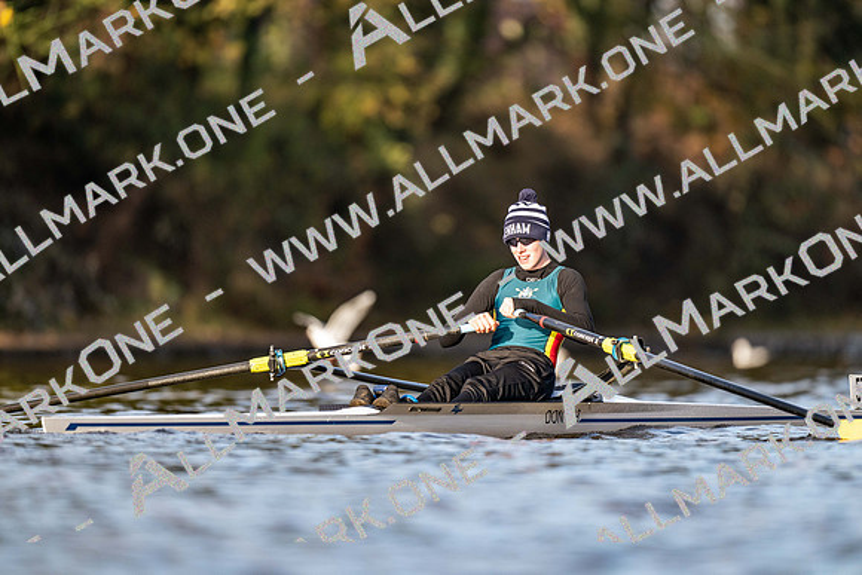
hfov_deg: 3.4
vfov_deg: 2.3
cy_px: 288
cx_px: 431
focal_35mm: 600
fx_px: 14369
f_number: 4
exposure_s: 1/2500
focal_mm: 600
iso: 1000
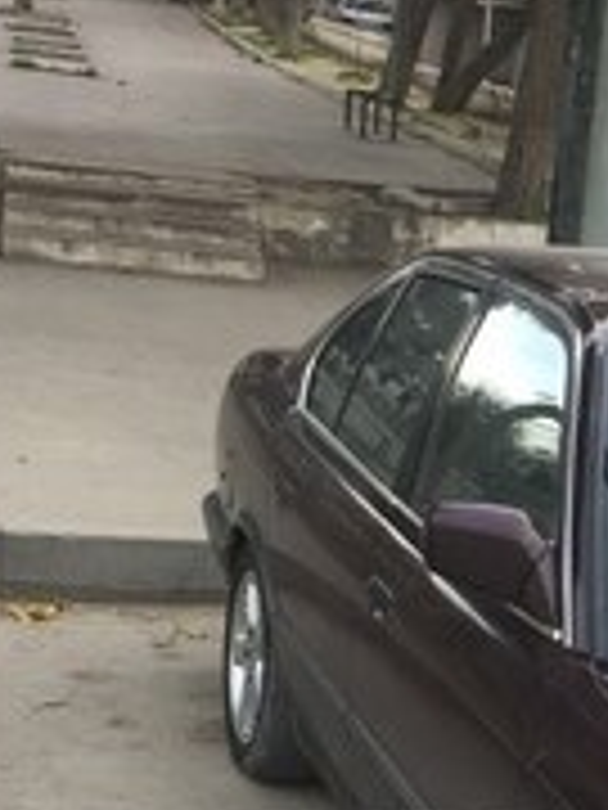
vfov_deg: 23.1
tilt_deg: -17.0
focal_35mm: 80
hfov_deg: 18.1
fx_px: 1874
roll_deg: -5.7
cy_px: 864
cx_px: 558
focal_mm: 4.15
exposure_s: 1/100
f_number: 2.2
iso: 50
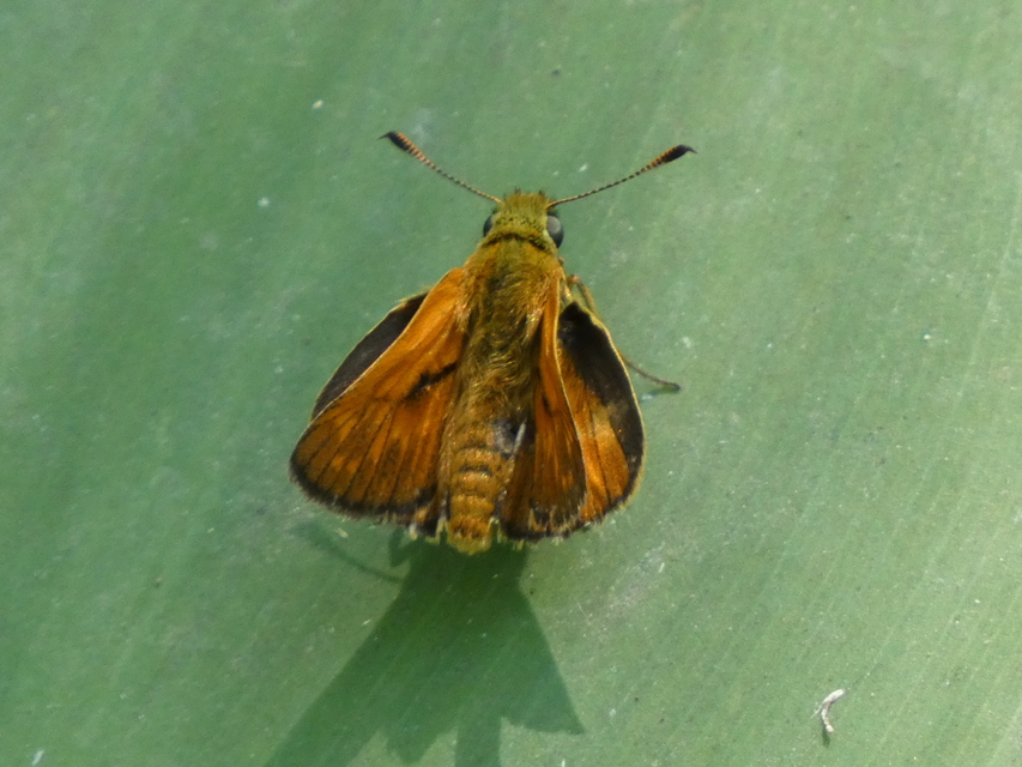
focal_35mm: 1033
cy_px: 384
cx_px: 511
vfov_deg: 1.4
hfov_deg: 1.9
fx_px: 30502
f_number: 5.6
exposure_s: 1/125
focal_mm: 185
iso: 500
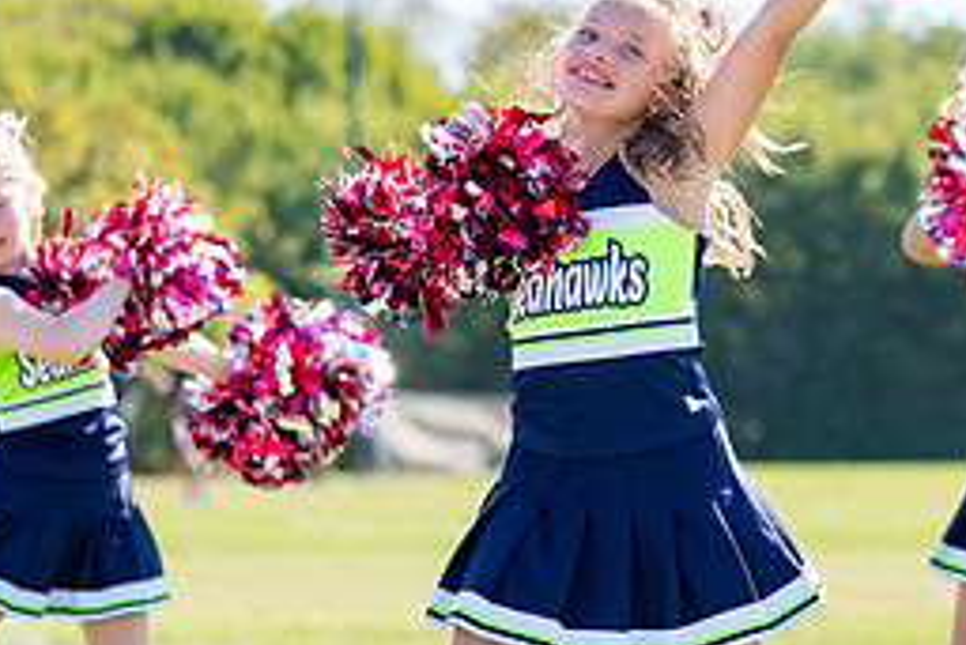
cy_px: 362
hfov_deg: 9.6
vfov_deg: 6.4
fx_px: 5745
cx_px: 593
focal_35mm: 214
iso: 200
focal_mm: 80
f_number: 2.8
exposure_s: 1/2000
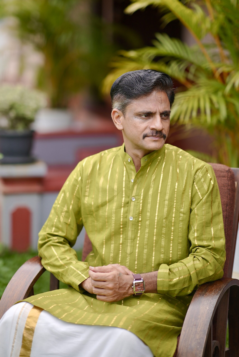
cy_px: 178
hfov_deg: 16.1
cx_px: 120
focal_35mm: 85
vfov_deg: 23.9
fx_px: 845
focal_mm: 85
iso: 200
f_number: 1.4
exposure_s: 1/2500
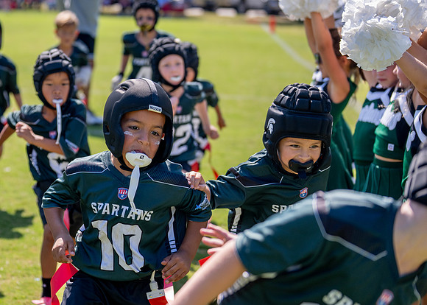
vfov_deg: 13.7
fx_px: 1265
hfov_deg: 19.0
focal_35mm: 104
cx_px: 102
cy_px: 156
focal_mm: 70
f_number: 2.8
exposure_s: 1/2000
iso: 200
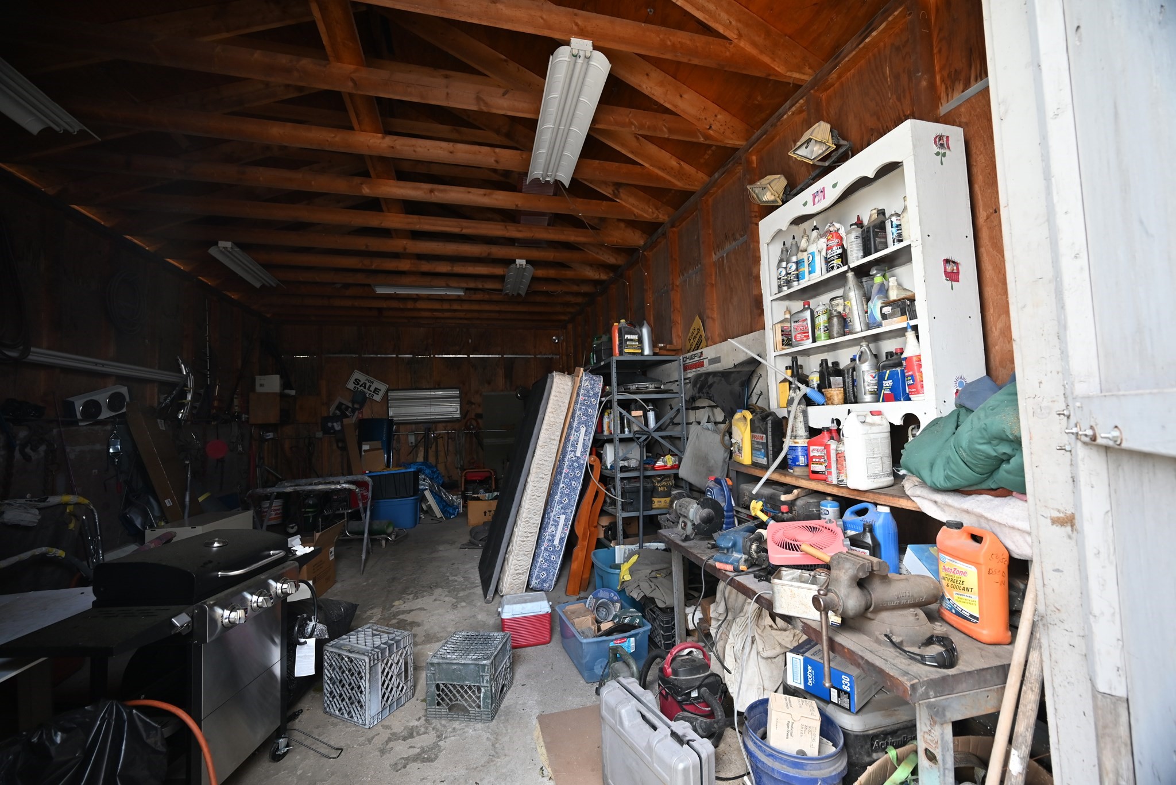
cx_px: 588
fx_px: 457
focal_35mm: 14
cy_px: 392
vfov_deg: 81.3
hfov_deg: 104.2
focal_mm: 14
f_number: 4
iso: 450
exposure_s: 1/125
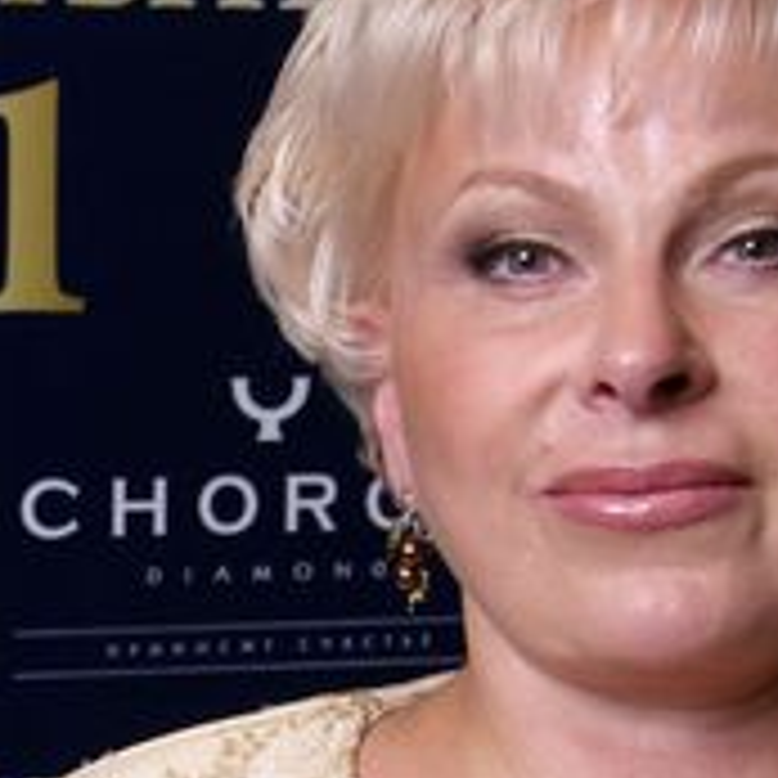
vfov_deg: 9.8
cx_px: -139
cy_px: 872
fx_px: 4501
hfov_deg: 9.7
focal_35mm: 177
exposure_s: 1/60
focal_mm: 24
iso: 200
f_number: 8
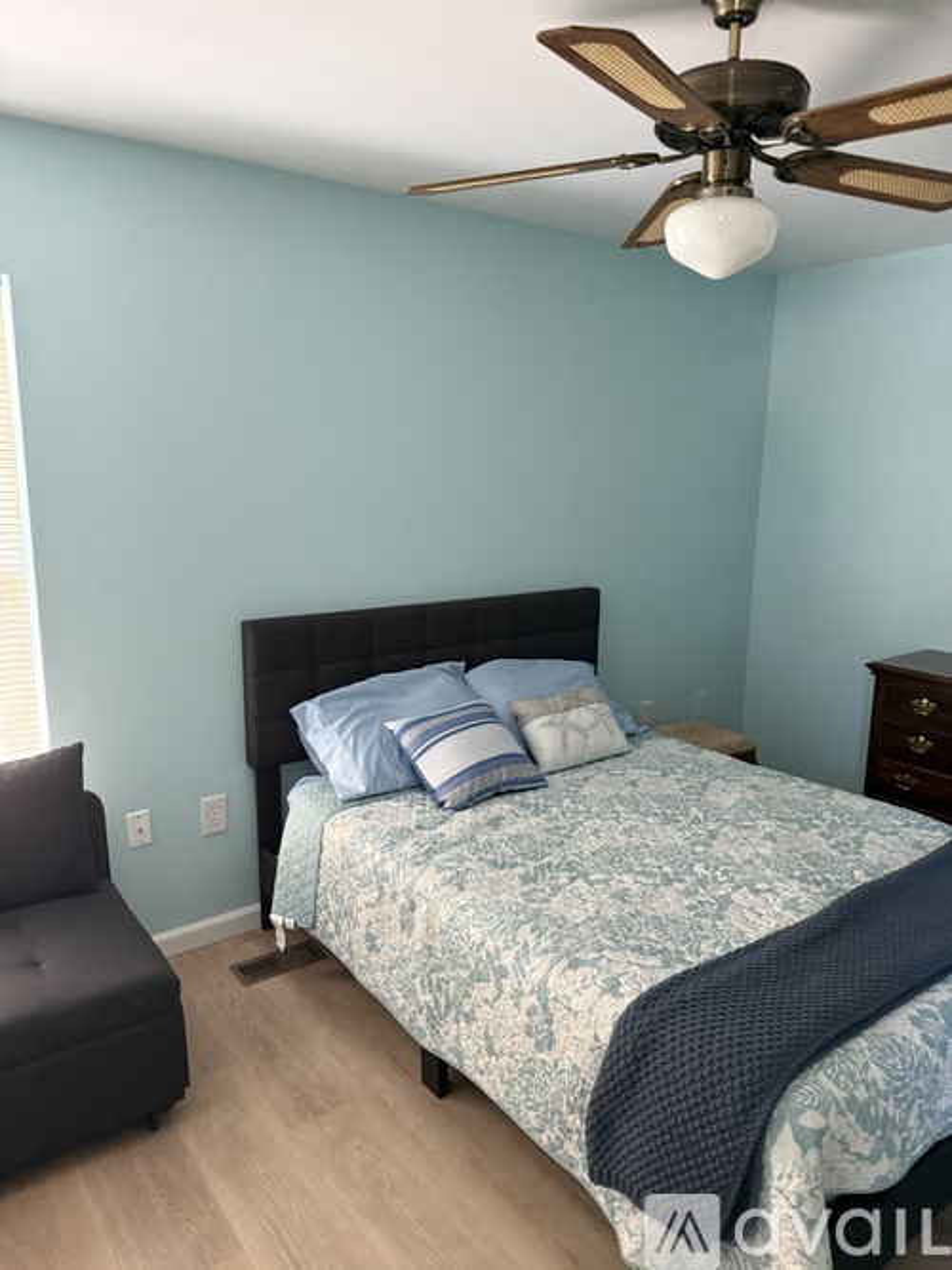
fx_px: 880
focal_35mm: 24
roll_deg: -2.7
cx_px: 476
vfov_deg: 71.6
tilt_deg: -12.2
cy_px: 635
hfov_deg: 56.8
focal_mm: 6.76
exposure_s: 1/60
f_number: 1.78
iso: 500
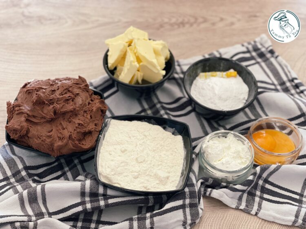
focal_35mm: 64
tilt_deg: -48.3
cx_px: 153
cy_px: 114
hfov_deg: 30.3
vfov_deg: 22.9
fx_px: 566
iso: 160
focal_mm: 7.5
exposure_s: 1/121
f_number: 2.2
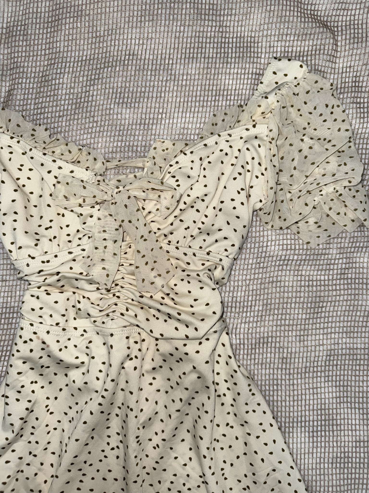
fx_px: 341
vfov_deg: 71.6
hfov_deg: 56.8
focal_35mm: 24
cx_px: 184
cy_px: 246
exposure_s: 1/73
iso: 50
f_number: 1.78
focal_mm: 6.76
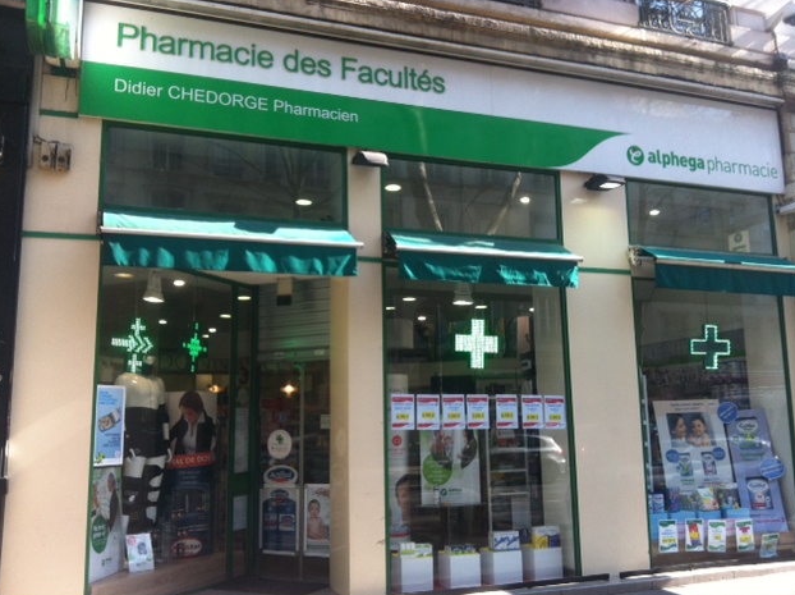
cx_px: 403
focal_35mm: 36
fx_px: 826
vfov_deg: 39.6
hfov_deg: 51.4
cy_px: 296
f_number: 2.8
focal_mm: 3.85
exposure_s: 1/158
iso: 80
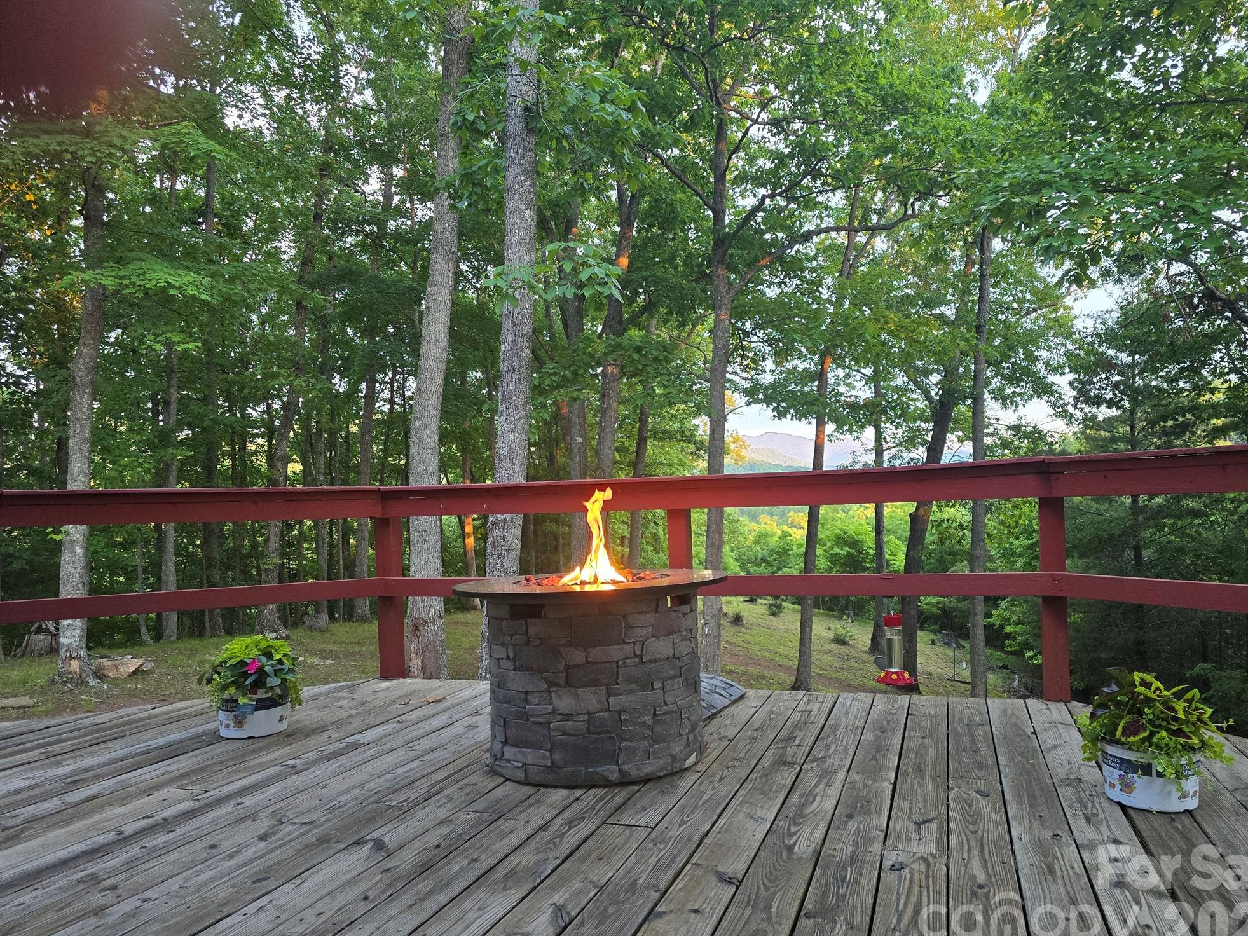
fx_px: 865
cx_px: 650
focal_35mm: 24
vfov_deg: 56.8
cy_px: 481
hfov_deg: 71.6
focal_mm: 6.3
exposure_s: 1/120
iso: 250
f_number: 1.7
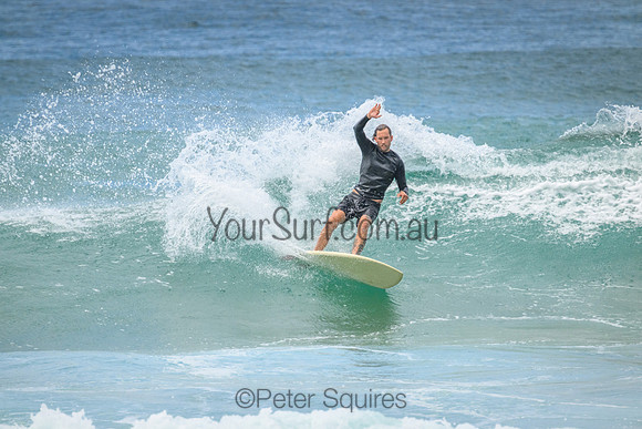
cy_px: 214
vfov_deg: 1.7
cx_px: 321
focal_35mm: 800
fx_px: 14269
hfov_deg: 2.6
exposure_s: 1/3200
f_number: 11
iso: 1800
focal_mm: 800
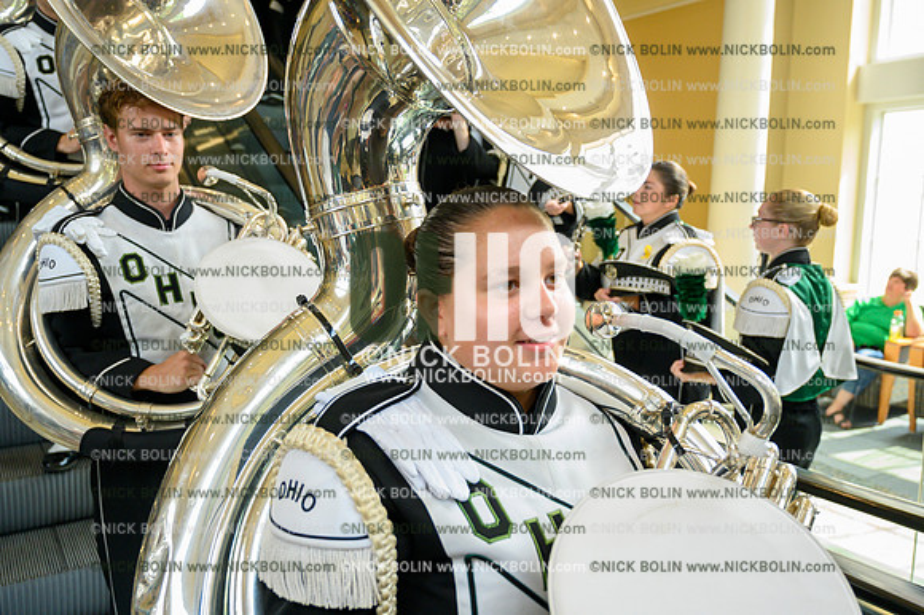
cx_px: 462
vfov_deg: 43.6
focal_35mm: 30
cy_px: 308
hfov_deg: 62.0
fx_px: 770
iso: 3200
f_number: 4
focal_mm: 30
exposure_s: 1/800
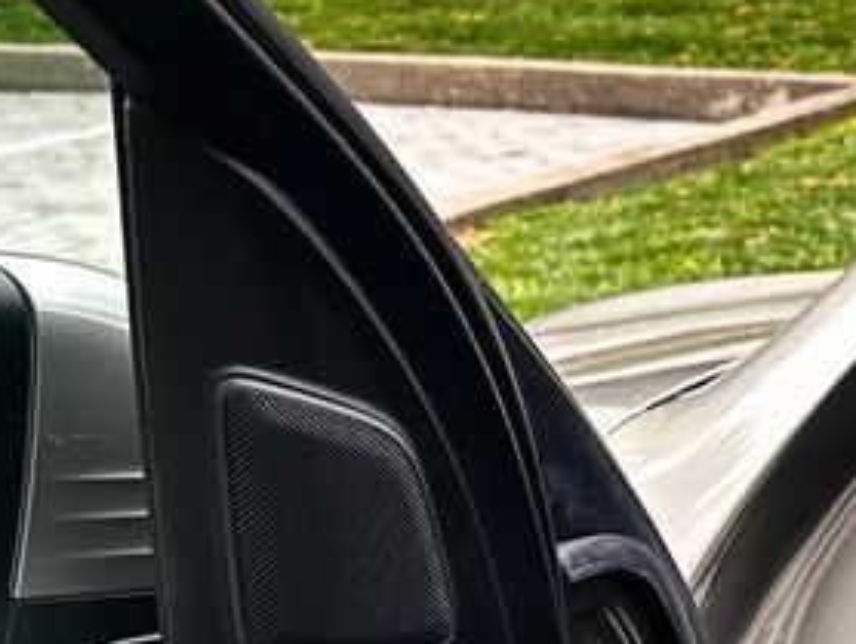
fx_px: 3415
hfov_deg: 13.0
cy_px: 1026
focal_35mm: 138
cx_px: 1509
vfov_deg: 10.3
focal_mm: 6.86
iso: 64
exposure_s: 1/121
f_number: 1.78
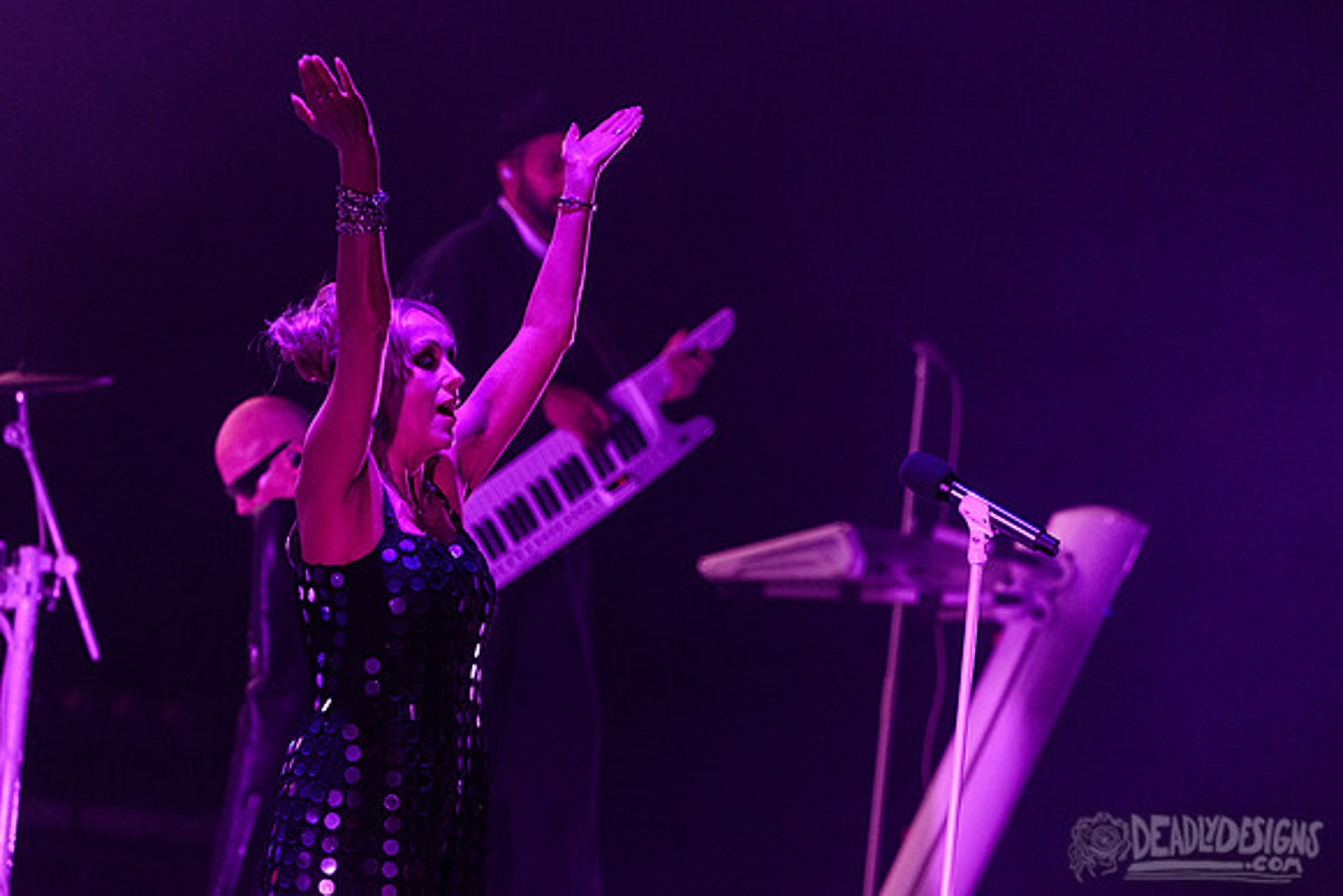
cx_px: 672
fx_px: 11422
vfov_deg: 4.5
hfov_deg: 6.7
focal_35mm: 306
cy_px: 369
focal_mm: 260
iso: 4000
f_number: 5.6
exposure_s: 1/160
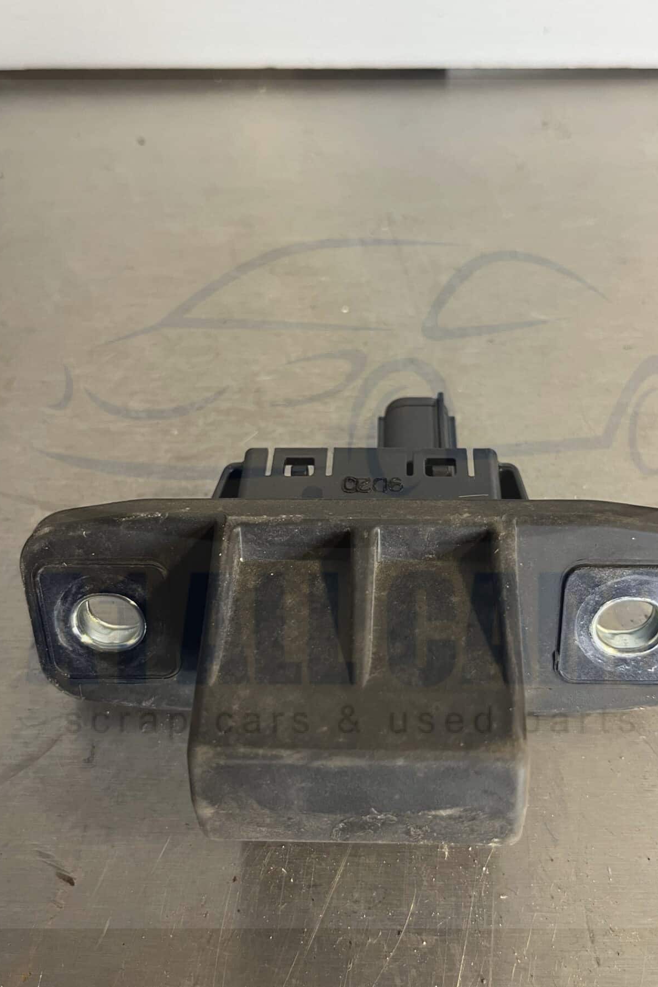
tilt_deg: -56.7
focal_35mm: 31
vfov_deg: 60.3
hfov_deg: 42.2
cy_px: 504
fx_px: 850
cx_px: 373
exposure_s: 1/50
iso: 250
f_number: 1.6
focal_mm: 5.1
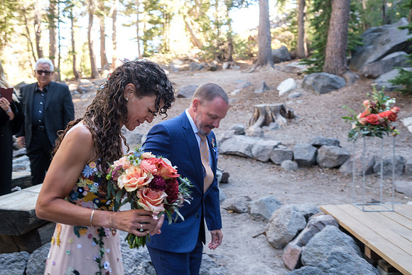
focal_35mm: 35
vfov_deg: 37.9
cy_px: 138
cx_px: 206
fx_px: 401
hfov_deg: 54.4
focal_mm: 23
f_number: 3.2
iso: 160
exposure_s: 1/40
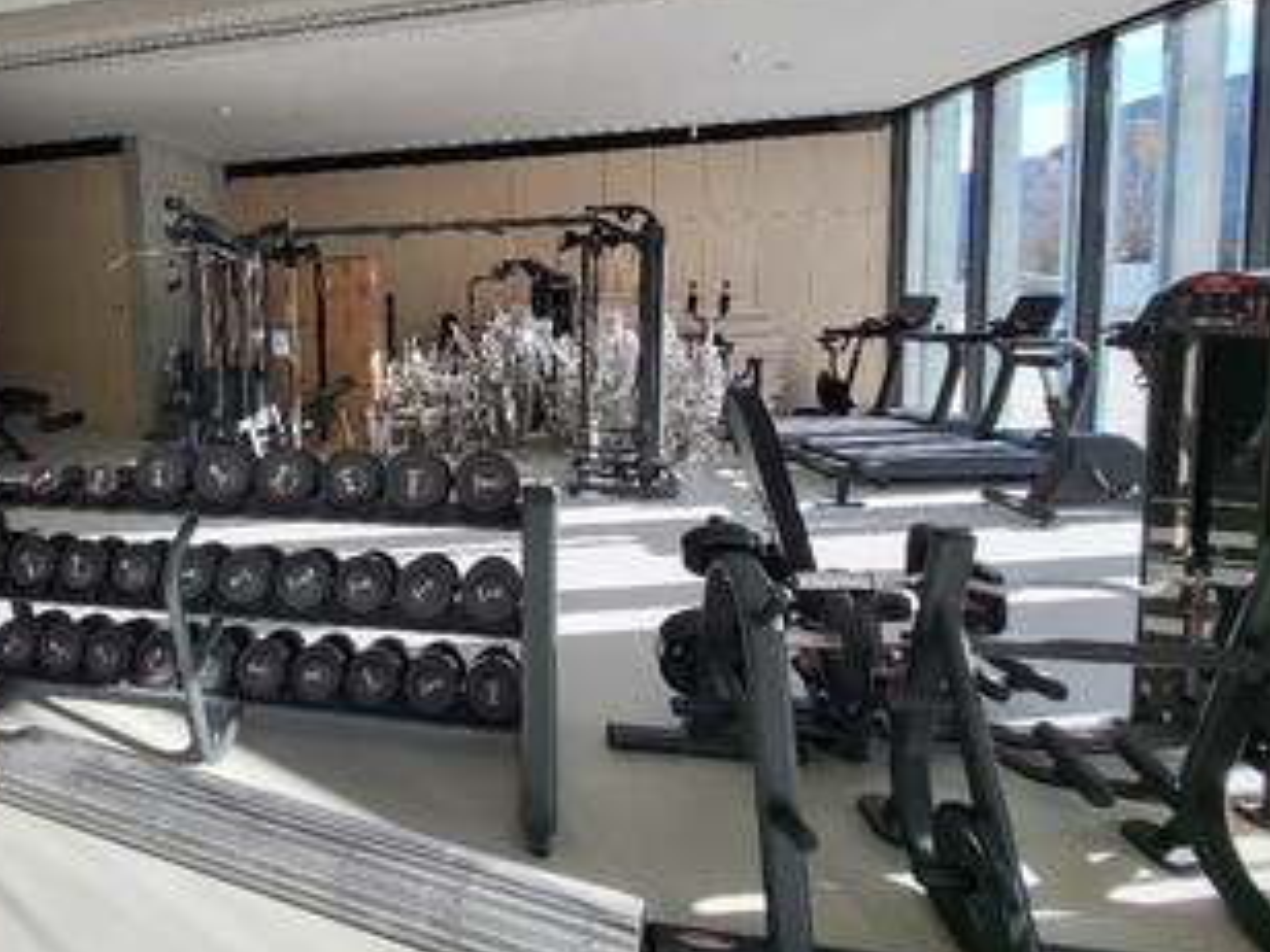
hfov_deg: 81.3
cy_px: 342
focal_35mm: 19
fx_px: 697
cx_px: 404
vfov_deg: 67.4
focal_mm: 1.74
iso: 32
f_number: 2.2
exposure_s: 1/143
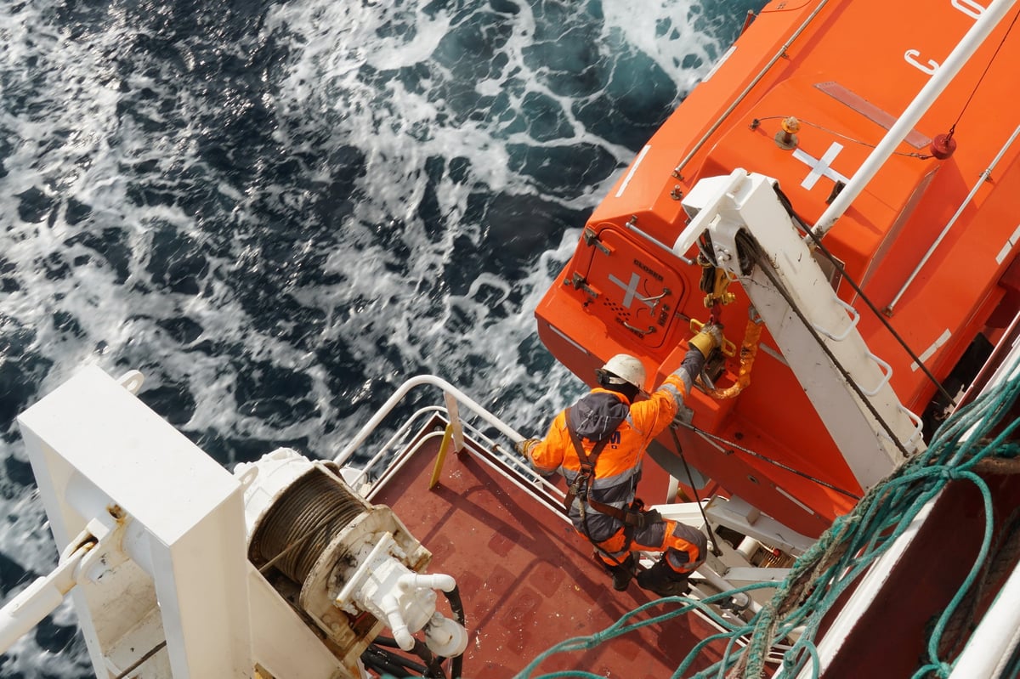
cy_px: 340
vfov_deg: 38.3
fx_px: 977
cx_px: 510
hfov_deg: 55.1
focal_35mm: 34
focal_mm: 23
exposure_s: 1/100
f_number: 16
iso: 125
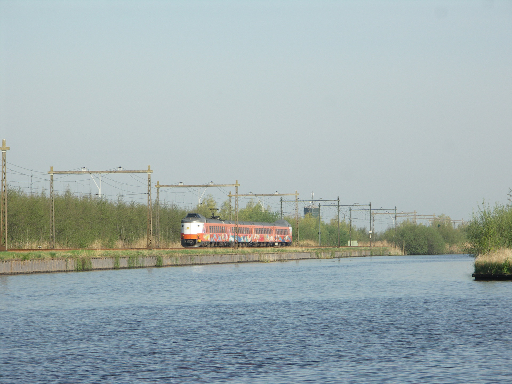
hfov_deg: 9.9
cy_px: 192
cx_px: 256
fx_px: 2958
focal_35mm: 200
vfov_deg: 7.4
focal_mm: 50.8
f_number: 5
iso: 100
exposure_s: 1/320
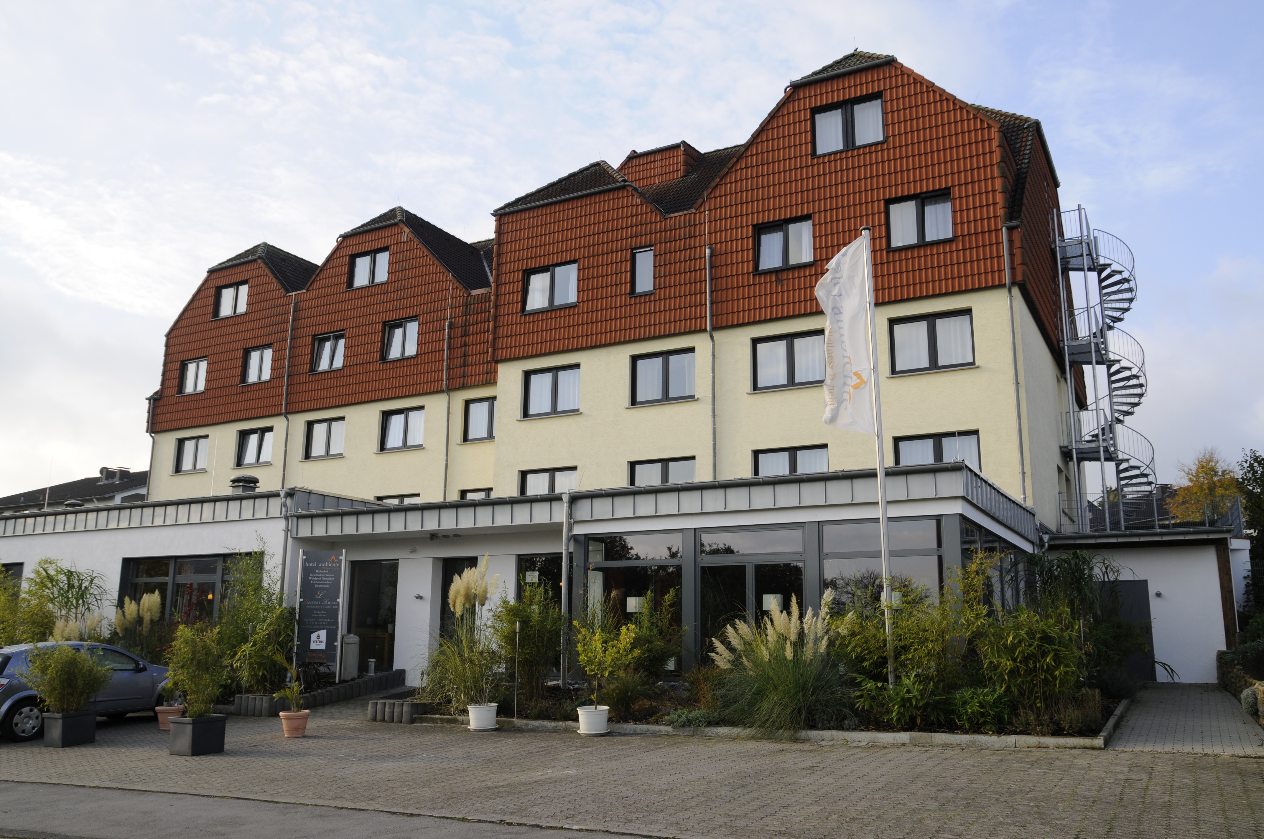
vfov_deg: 43.5
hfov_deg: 62.0
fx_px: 1052
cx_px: 632
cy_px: 420
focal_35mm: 30
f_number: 8
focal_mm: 20
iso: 200
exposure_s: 1/250
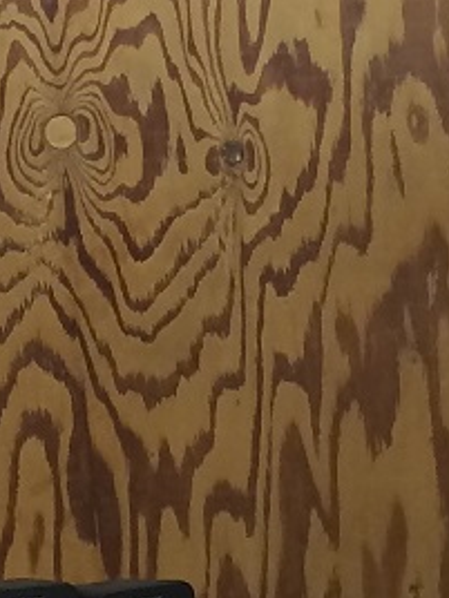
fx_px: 3165
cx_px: 147
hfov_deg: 8.1
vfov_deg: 10.8
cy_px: 355
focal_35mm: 183
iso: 80
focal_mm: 4.12
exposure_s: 1/30
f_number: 2.2
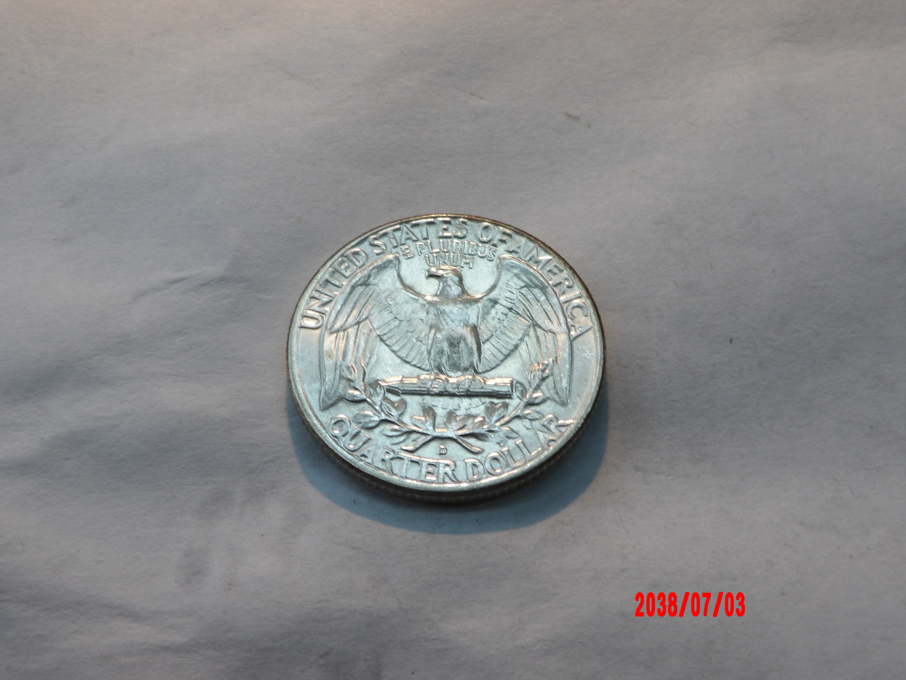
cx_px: 453
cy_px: 340
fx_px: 1099
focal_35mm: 42
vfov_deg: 34.3
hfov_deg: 44.8
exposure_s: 1/25
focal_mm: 7.6
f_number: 4.9
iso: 200
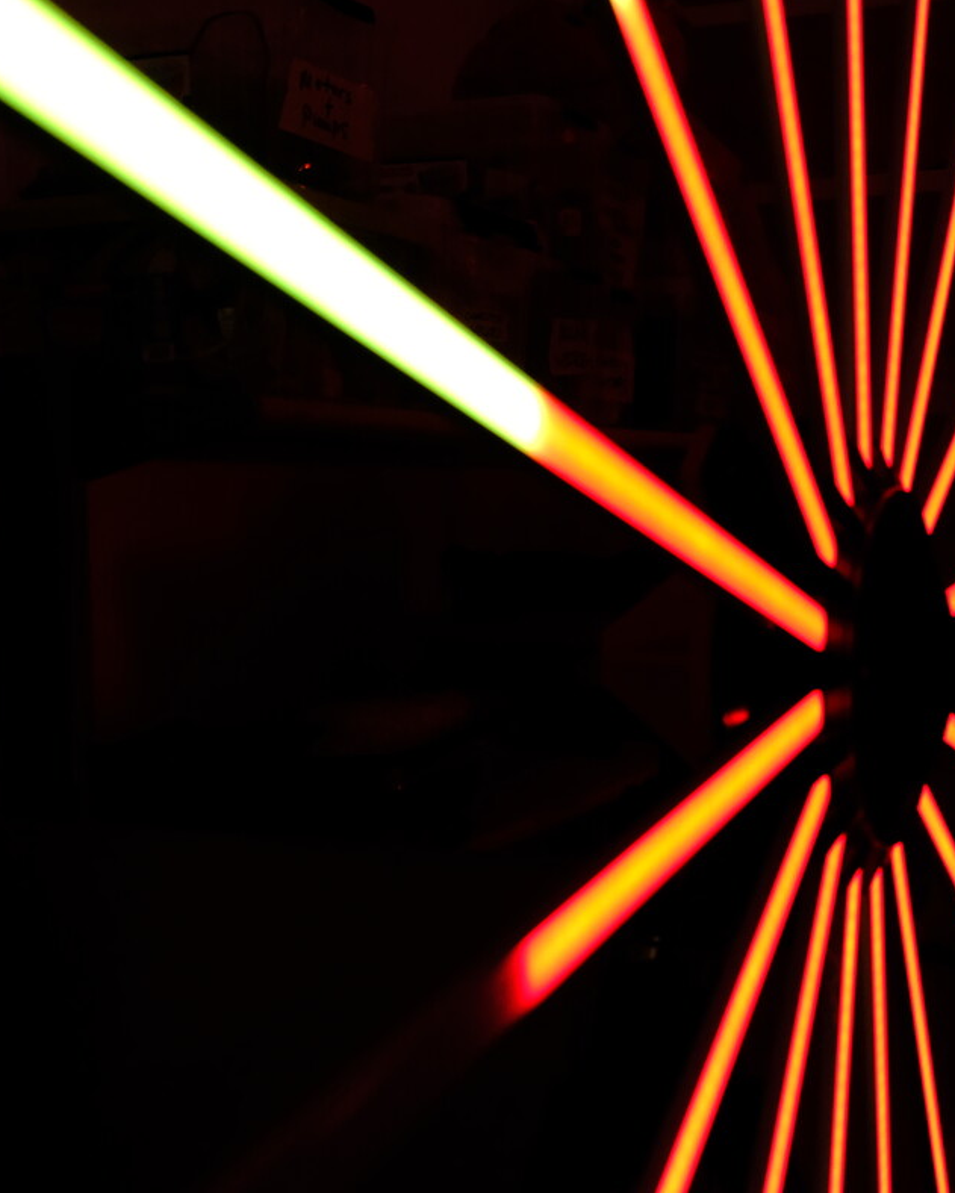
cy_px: 600
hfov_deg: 30.2
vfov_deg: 37.3
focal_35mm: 50
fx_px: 1765
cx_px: 574
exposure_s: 1/200
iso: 3200
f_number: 4.5
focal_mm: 23
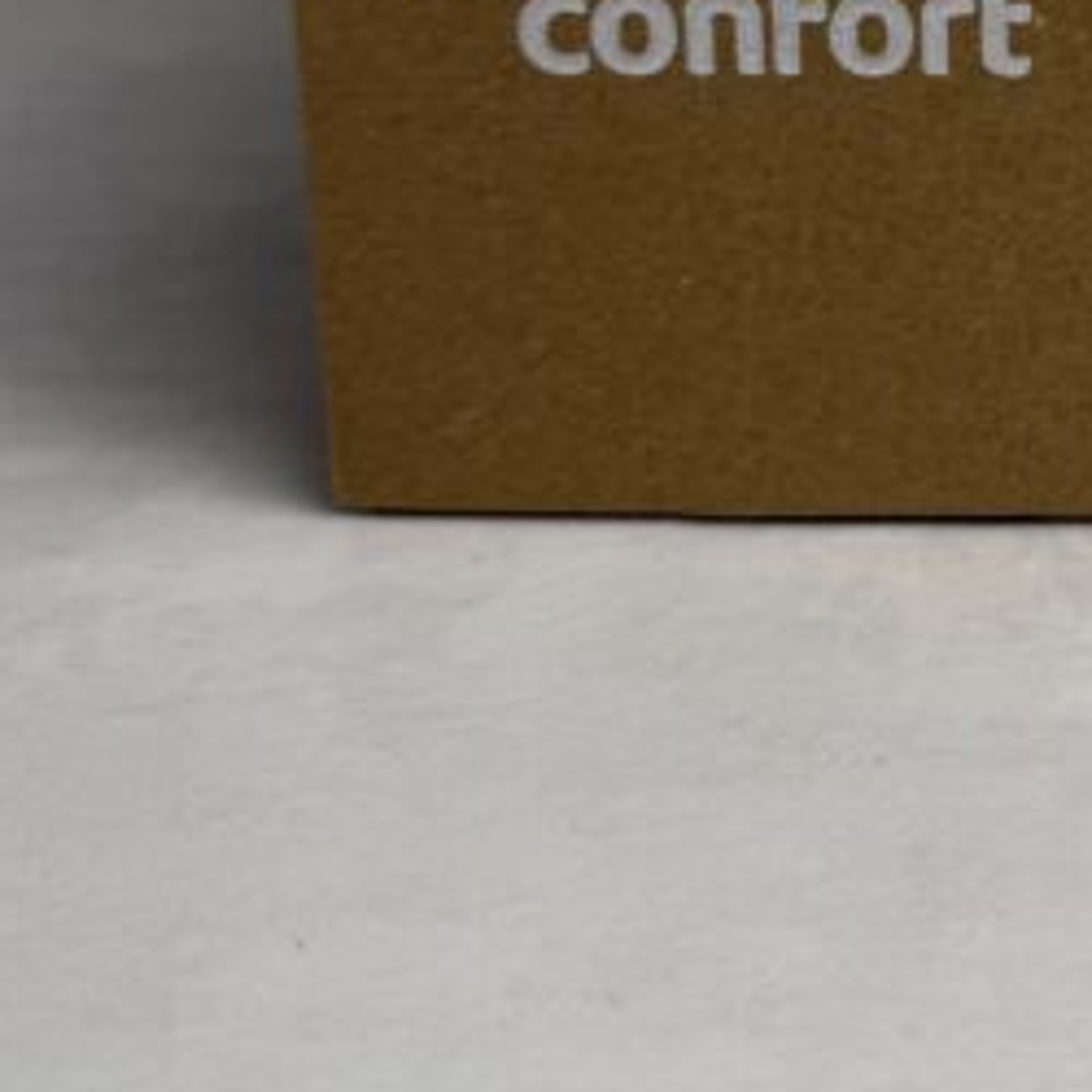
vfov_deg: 24.0
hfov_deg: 23.3
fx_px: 2427
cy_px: -66
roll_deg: -1.3
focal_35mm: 68
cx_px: 1293
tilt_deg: -13.6
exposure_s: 1/200
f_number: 1.78
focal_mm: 6.76
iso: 64
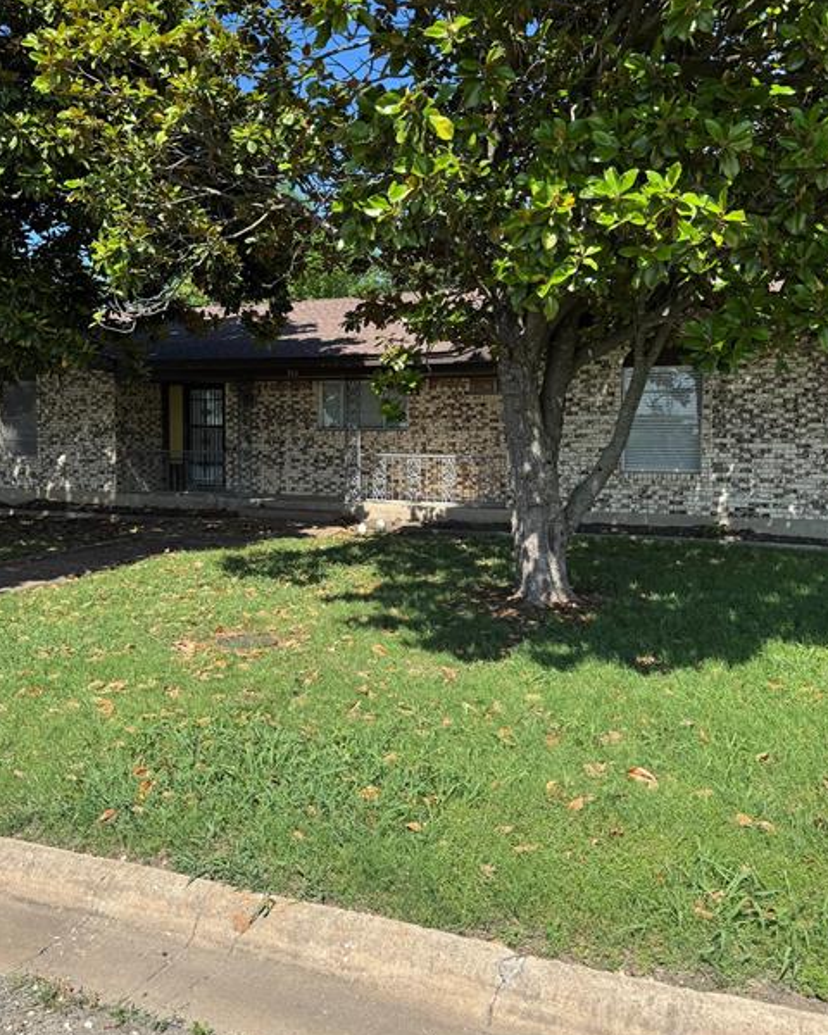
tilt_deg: -2.4
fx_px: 919
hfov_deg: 48.5
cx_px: 409
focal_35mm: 30
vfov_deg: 58.7
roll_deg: -0.2
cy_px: 478
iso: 80
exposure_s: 1/2331
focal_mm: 6.76
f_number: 1.78
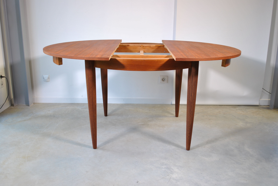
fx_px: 279
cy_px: 93
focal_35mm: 36
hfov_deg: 53.0
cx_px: 139
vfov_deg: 37.0
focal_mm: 24
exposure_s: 1/25
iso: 200
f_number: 4.5
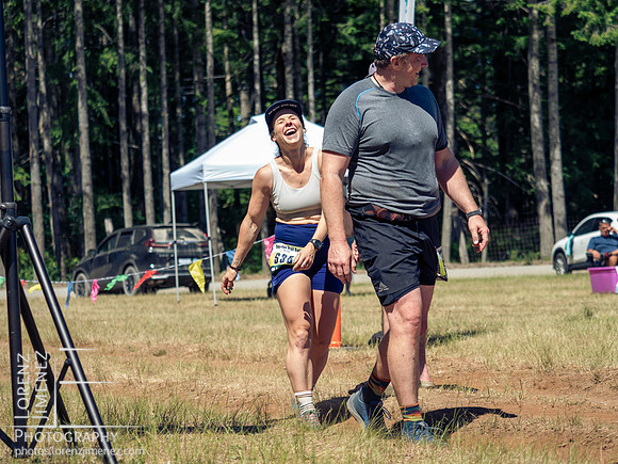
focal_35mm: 96
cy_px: 232
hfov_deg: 20.4
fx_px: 1714
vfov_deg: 15.4
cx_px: 309
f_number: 2.8
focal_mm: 48
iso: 80
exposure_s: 1/1000
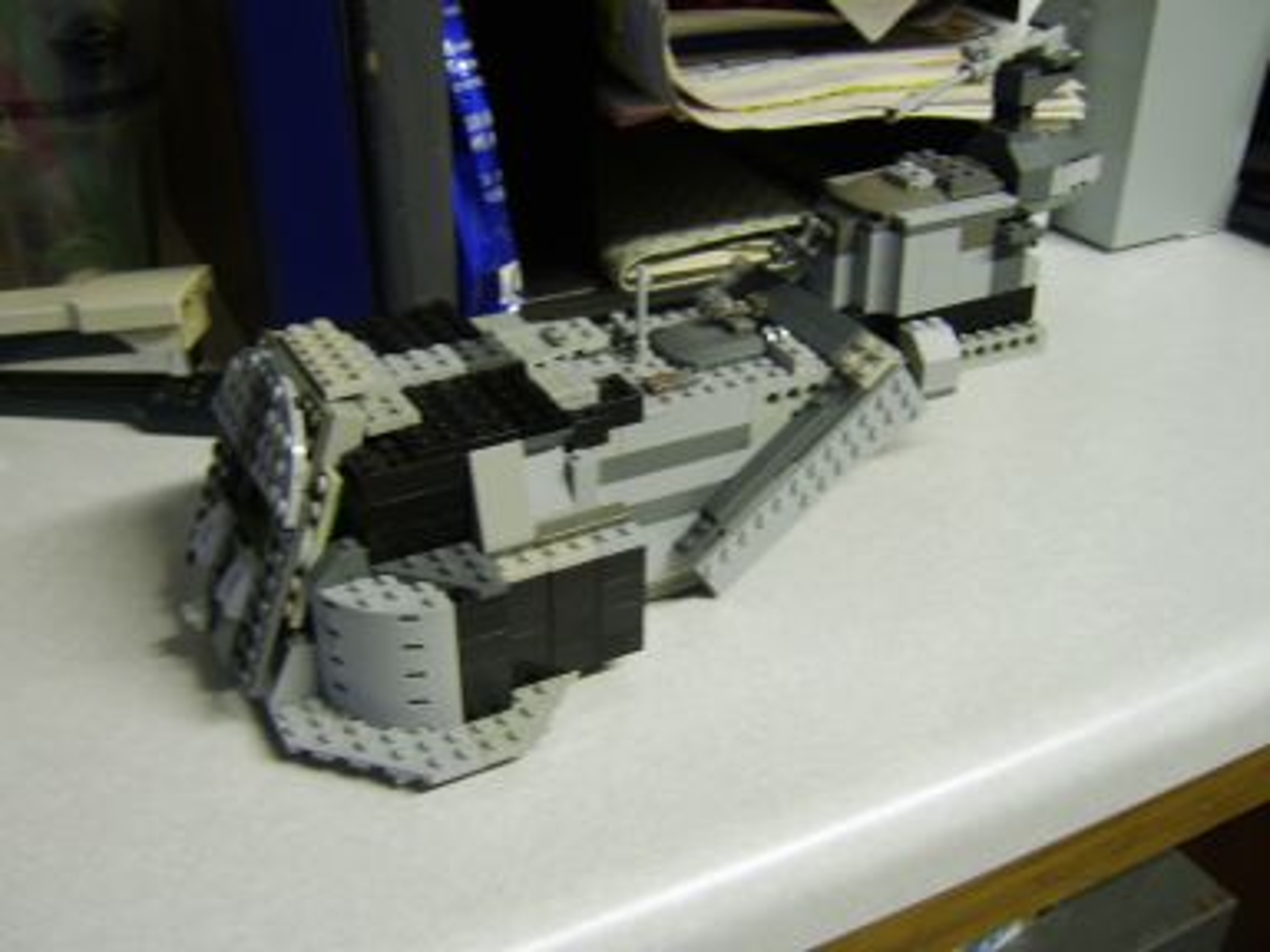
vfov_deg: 45.4
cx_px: 635
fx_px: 1137
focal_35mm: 31
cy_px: 476
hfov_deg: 58.4
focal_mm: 8.13
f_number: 2.7
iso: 71
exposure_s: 1/8
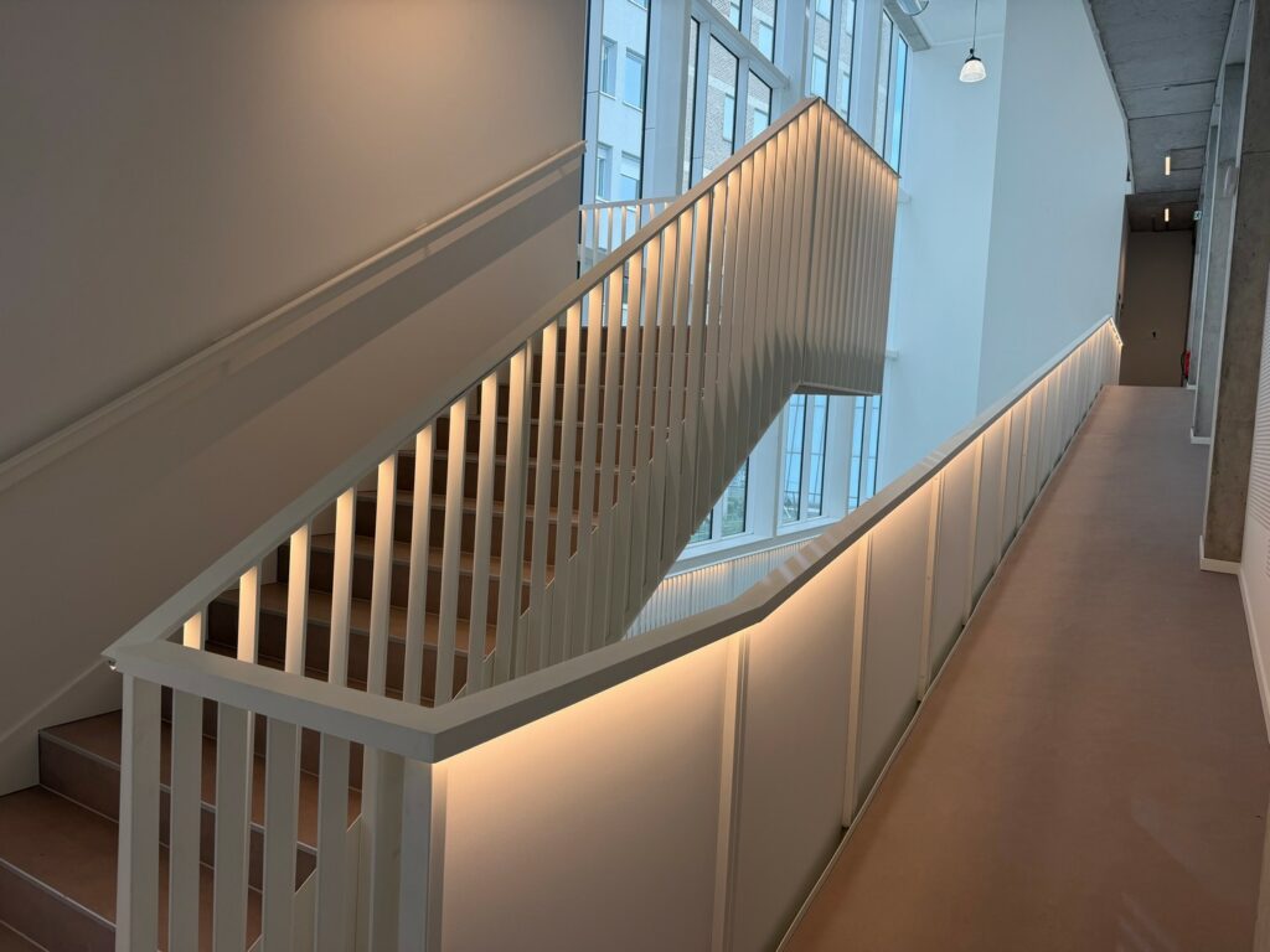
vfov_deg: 56.8
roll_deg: -2.9
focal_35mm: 24
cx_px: 635
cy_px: 476
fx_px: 881
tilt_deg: -3.8
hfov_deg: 71.6
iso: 80
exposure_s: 1/399
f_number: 1.78
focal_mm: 6.76
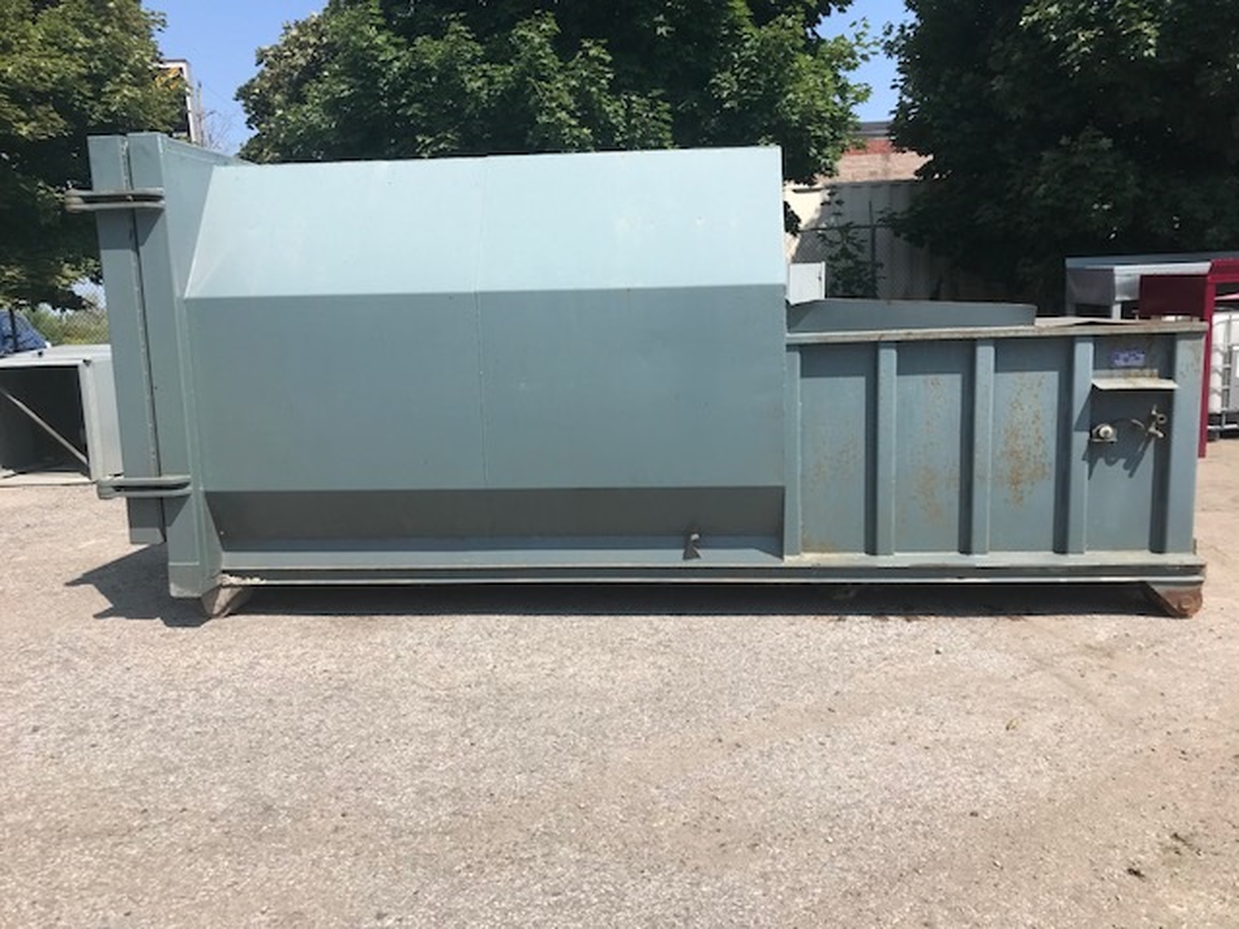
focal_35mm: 28
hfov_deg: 63.4
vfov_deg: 49.7
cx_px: 620
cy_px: 464
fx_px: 1002
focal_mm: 3.99
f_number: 1.8
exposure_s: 1/2037
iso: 20
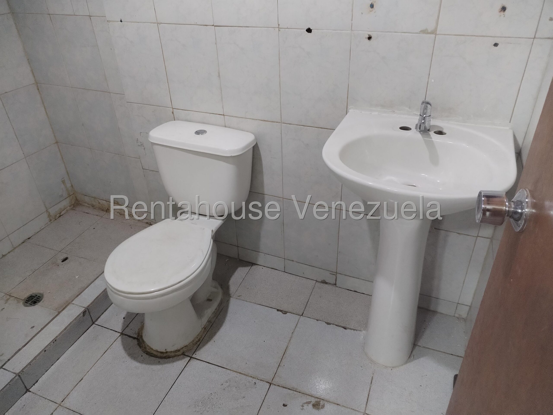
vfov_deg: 48.2
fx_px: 463
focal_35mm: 29
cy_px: 208
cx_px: 276
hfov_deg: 61.7
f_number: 1.8
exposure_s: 1/33.3
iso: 758
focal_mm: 4.75
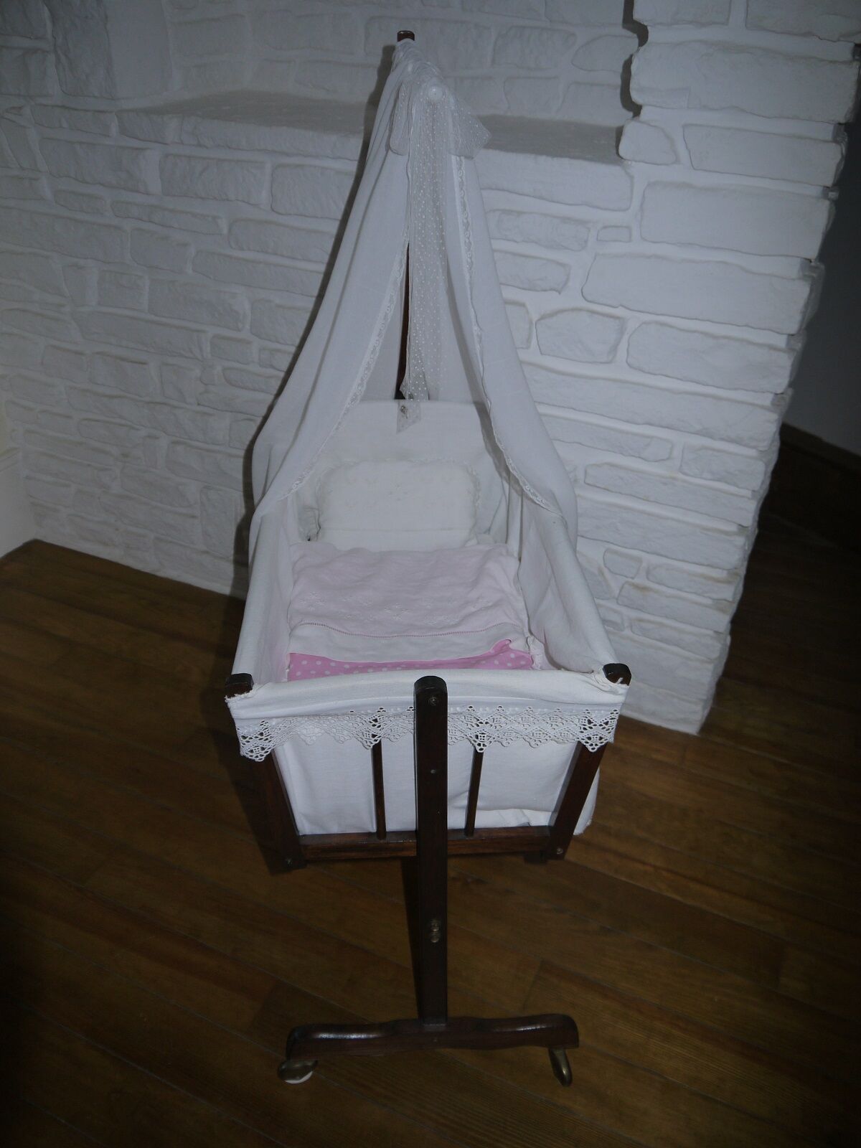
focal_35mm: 28
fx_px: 929
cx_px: 430
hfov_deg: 49.7
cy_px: 574
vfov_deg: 63.4
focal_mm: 14
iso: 160
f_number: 3.5
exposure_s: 1/30
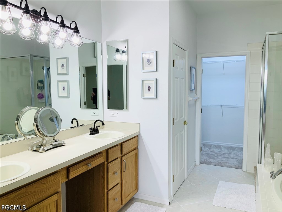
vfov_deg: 48.2
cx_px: 141
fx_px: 236
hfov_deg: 61.7
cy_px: 106
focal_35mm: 29
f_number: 1.8
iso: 32
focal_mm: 3
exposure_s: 1/120
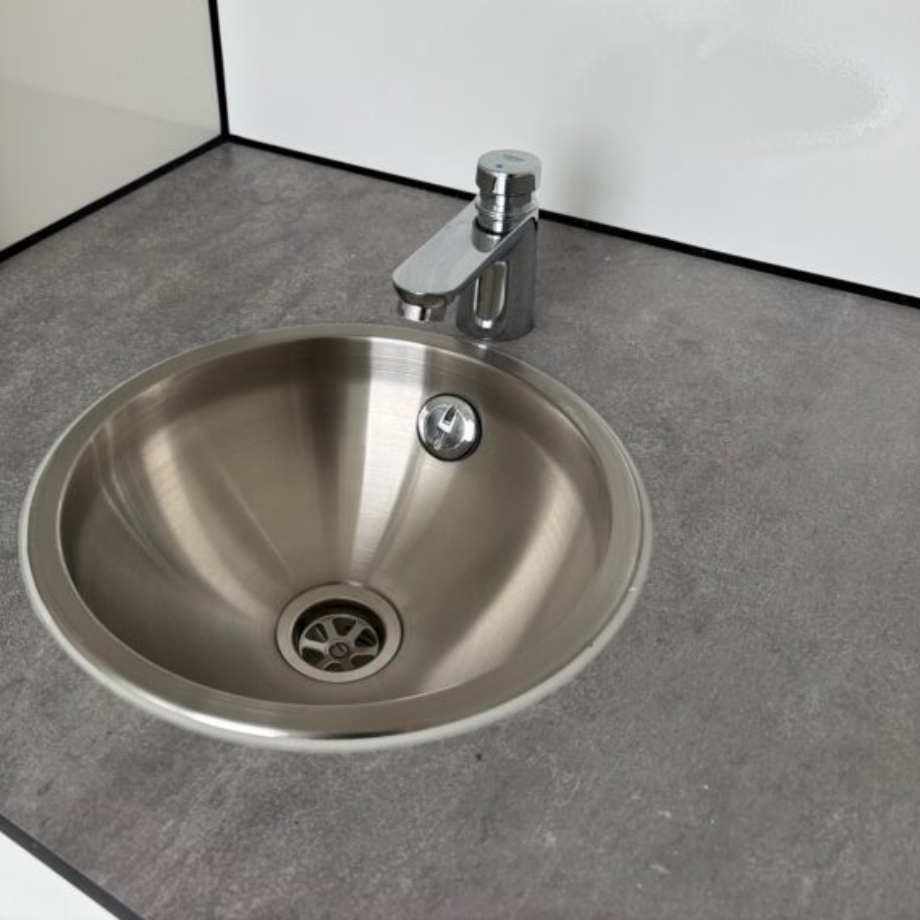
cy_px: 456
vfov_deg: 52.5
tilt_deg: -39.5
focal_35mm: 31
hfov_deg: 51.8
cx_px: 323
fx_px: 932
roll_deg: +1.5
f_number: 1.6
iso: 40
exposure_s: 1/166
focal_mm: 5.96
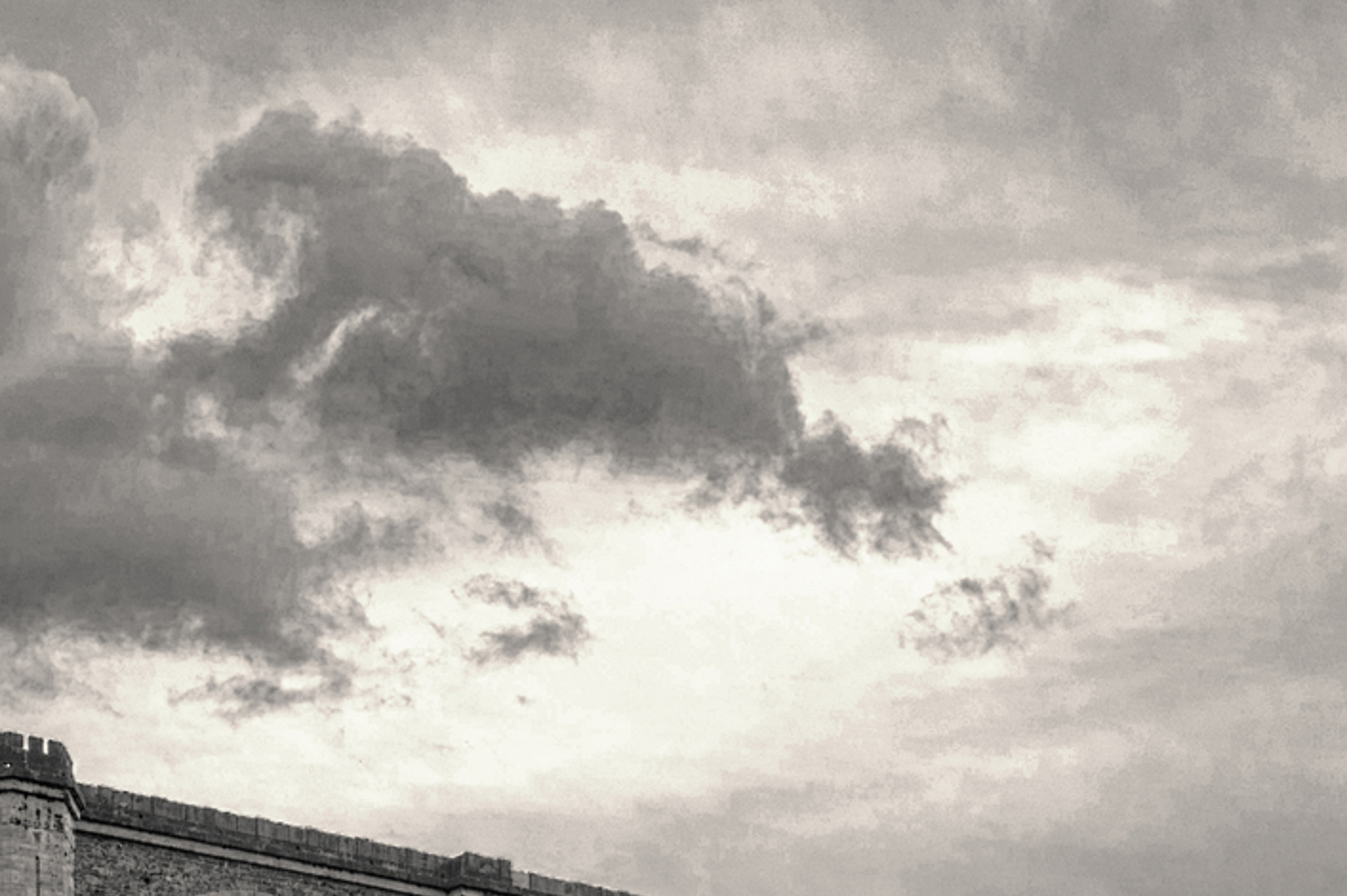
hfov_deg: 25.1
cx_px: 36
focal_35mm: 77
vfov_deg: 16.8
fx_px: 2892
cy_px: 1109
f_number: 6.3
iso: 100
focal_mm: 19
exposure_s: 1/250
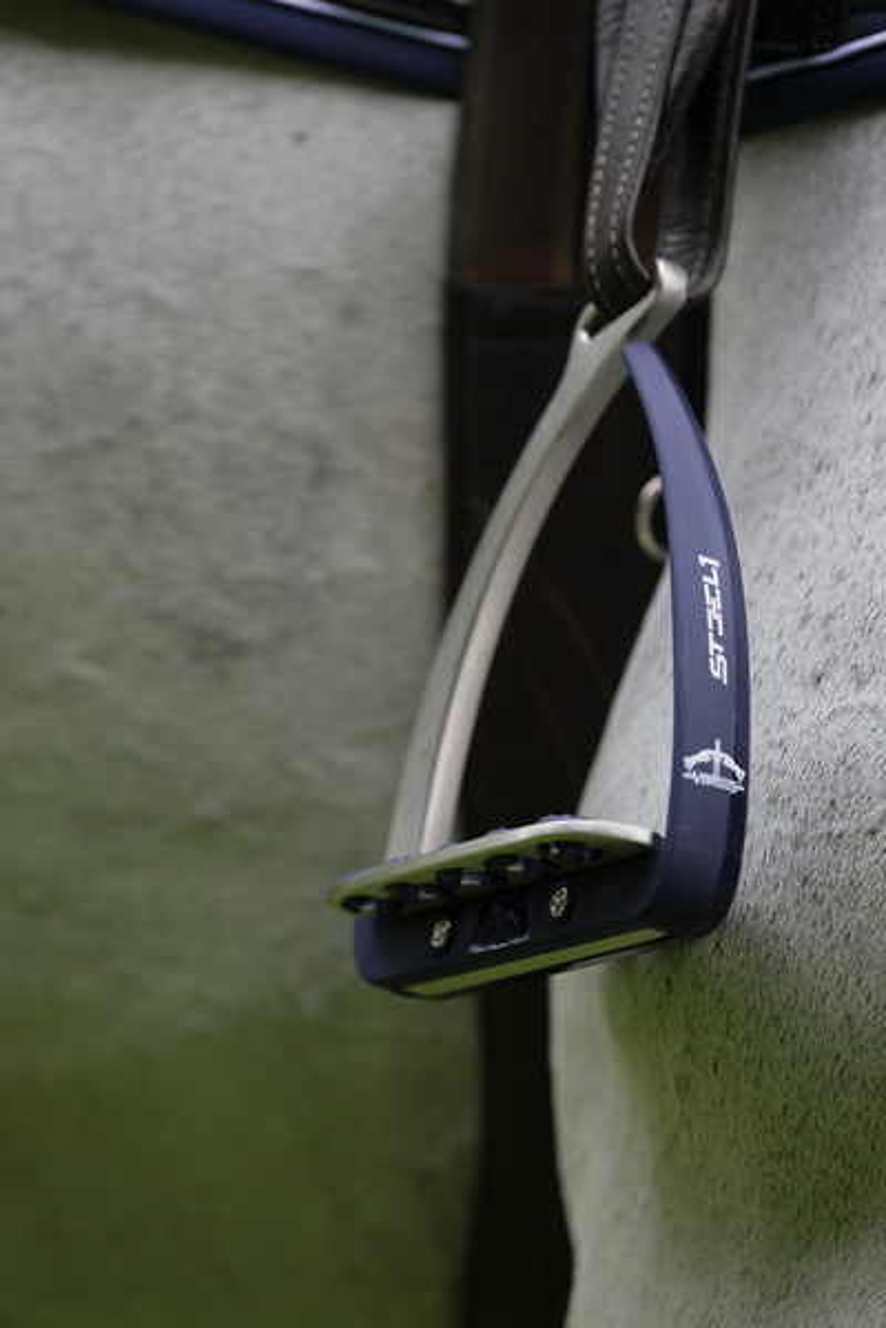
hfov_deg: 6.9
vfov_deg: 10.3
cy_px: 664
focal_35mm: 200
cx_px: 443
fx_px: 7383
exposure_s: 1/800
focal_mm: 200
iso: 900
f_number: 4
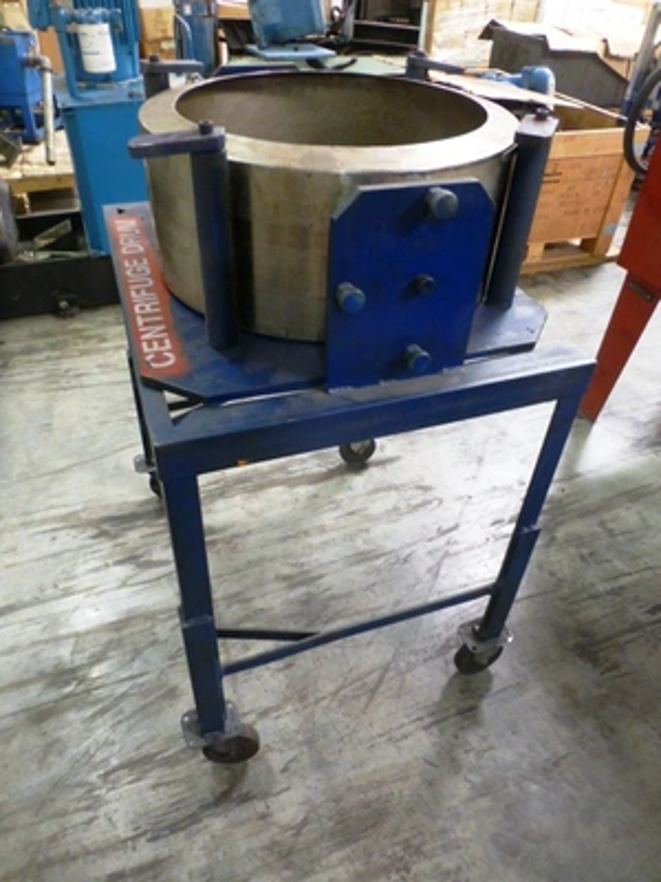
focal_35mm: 24
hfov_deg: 56.8
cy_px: 441
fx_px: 611
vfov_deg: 71.6
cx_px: 330
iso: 400
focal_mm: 4.3
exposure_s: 1/8
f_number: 3.3
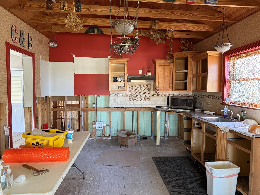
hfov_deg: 71.6
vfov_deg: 56.8
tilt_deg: -3.1
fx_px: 180
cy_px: 98
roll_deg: -0.9
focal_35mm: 24
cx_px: 130
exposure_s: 1/60
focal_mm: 6.76
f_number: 1.78
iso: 320
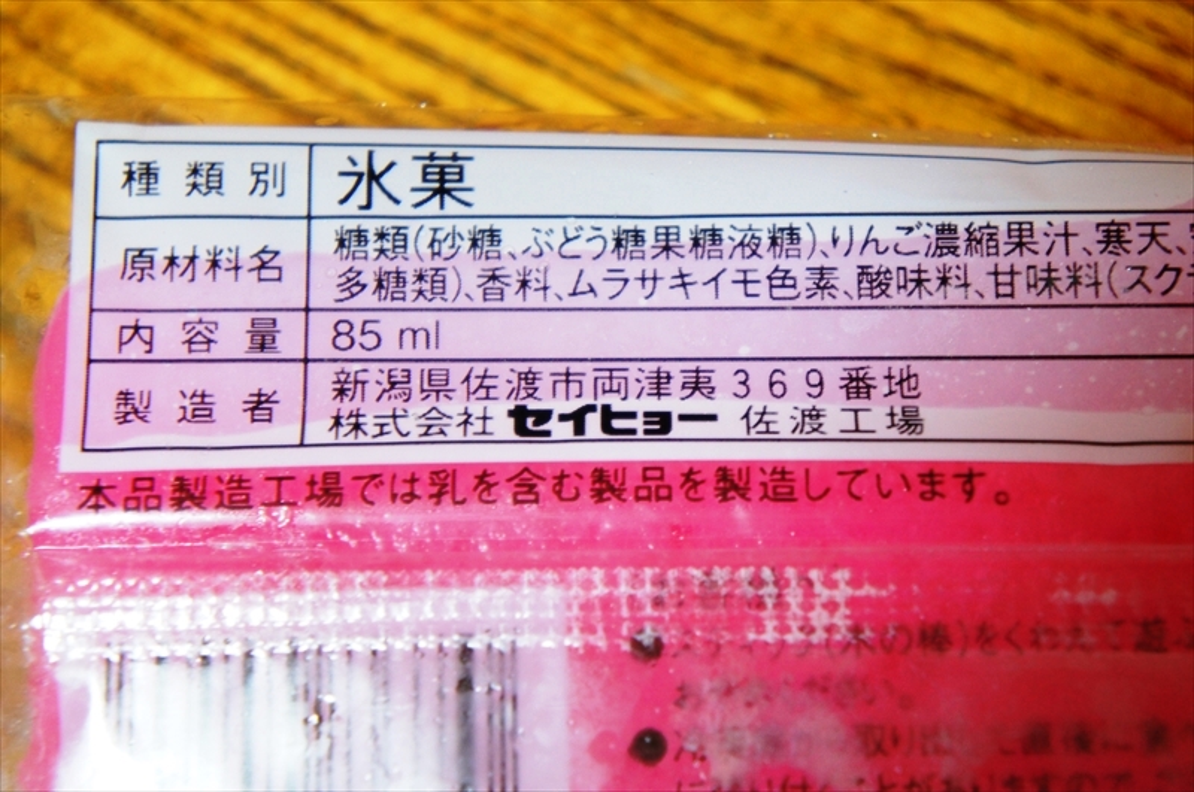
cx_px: 597
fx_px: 2732
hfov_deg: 24.7
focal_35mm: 82
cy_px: 396
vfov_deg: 16.5
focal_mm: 55
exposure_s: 1/20
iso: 1600
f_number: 5.6
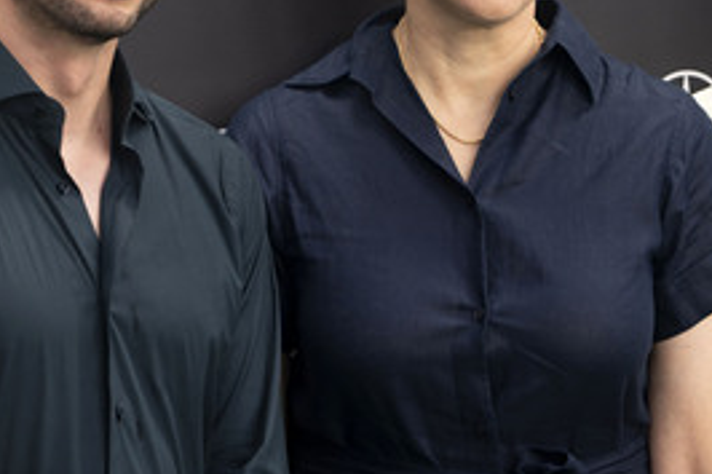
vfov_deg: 4.3
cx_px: 517
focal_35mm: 322
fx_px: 6364
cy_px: 161
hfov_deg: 6.4
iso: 400
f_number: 4.5
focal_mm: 159
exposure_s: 1/200
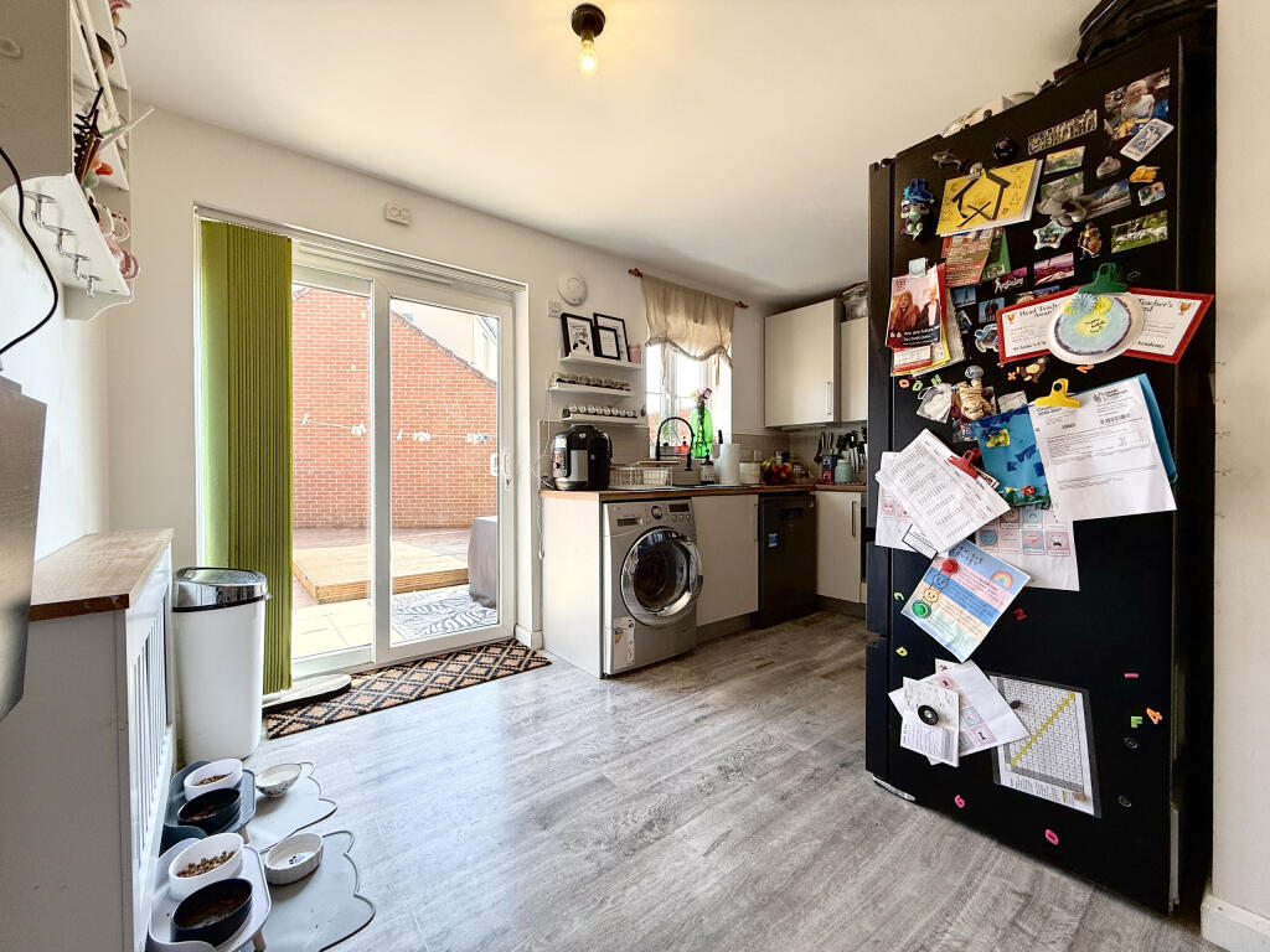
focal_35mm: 14
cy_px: 476
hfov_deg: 102.1
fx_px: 514
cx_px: 635
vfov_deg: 85.7
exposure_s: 1/125
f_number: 2.2
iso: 64
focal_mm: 2.22
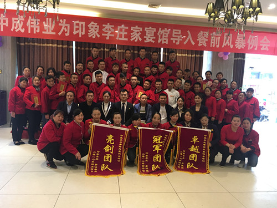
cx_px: 138
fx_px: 232
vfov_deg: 48.2
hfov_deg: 61.7
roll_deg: -2.7
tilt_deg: -5.8
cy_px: 104
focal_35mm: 29
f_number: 2.2
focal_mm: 4.15
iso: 160
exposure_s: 1/33
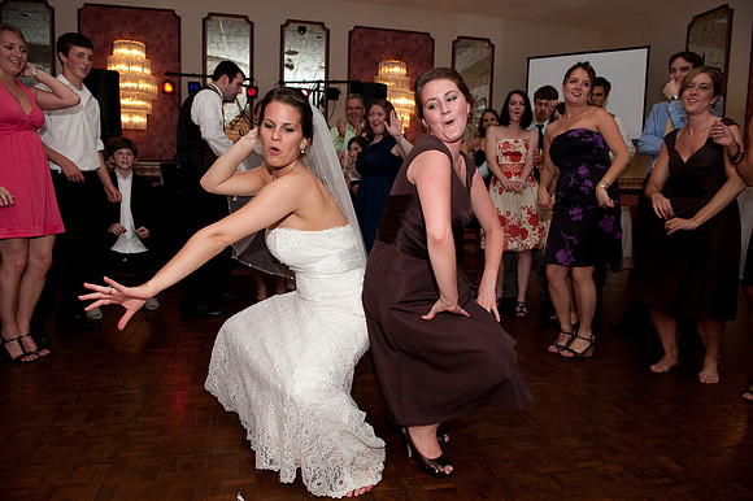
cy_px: 250
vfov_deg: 53.1
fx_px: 502
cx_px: 376
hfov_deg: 73.8
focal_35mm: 24
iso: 800
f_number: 4.5
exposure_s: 1/60
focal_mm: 24
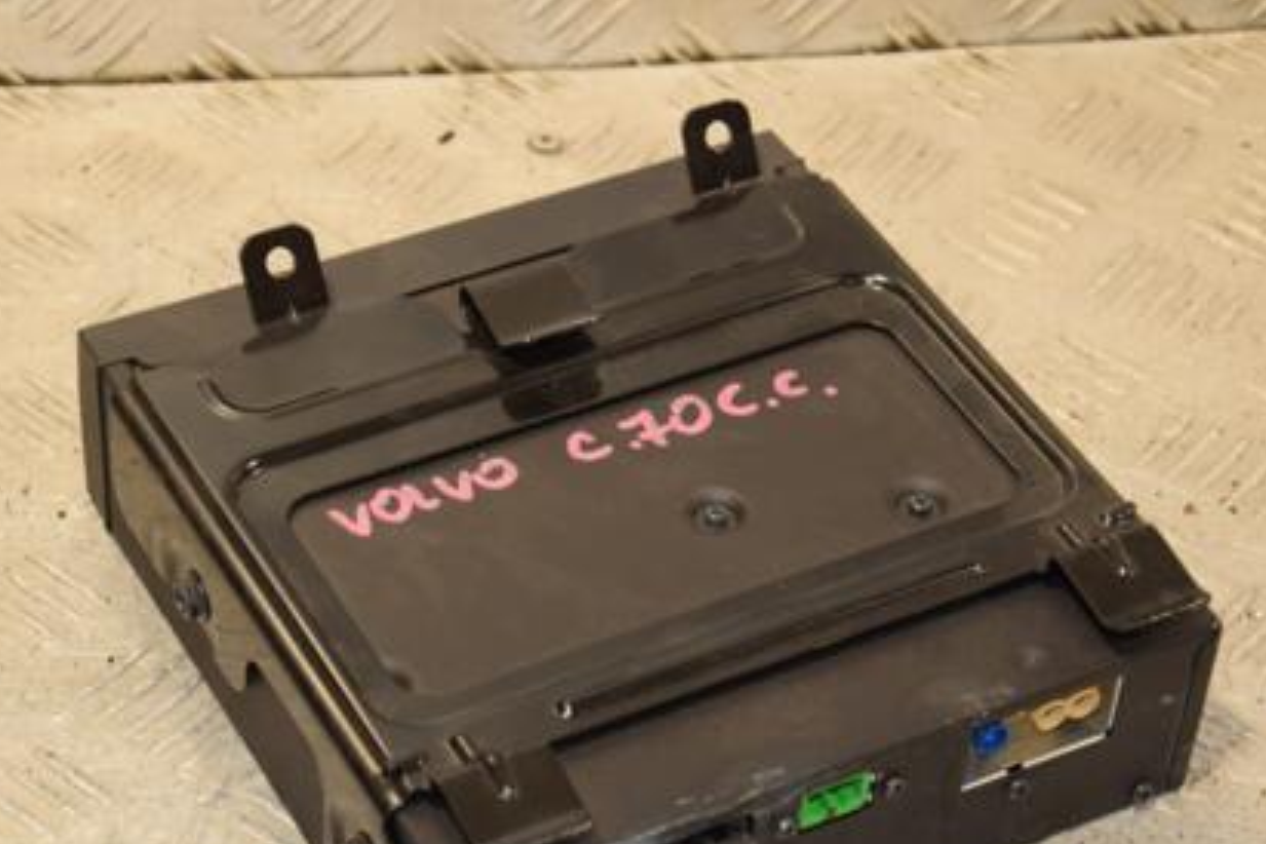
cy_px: 613
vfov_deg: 13.0
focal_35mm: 105
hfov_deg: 19.5
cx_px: 579
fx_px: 3692
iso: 800
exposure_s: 1/200
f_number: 5.6
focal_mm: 48
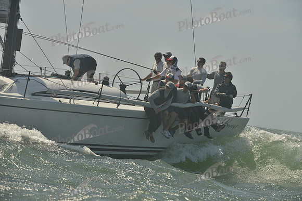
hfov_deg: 10.3
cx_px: 151
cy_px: 100
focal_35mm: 200
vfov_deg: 6.9
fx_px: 1678
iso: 280
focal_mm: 200
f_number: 10
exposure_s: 1/1250
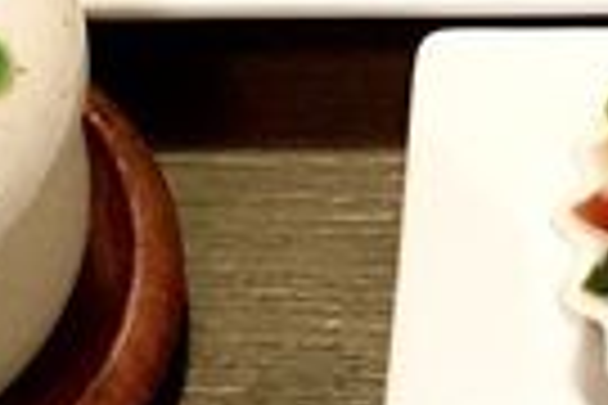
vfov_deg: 7.5
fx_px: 3074
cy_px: 430
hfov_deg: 11.1
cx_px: 691
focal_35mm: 182
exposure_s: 1/30
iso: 160
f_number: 2.2
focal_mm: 4.15
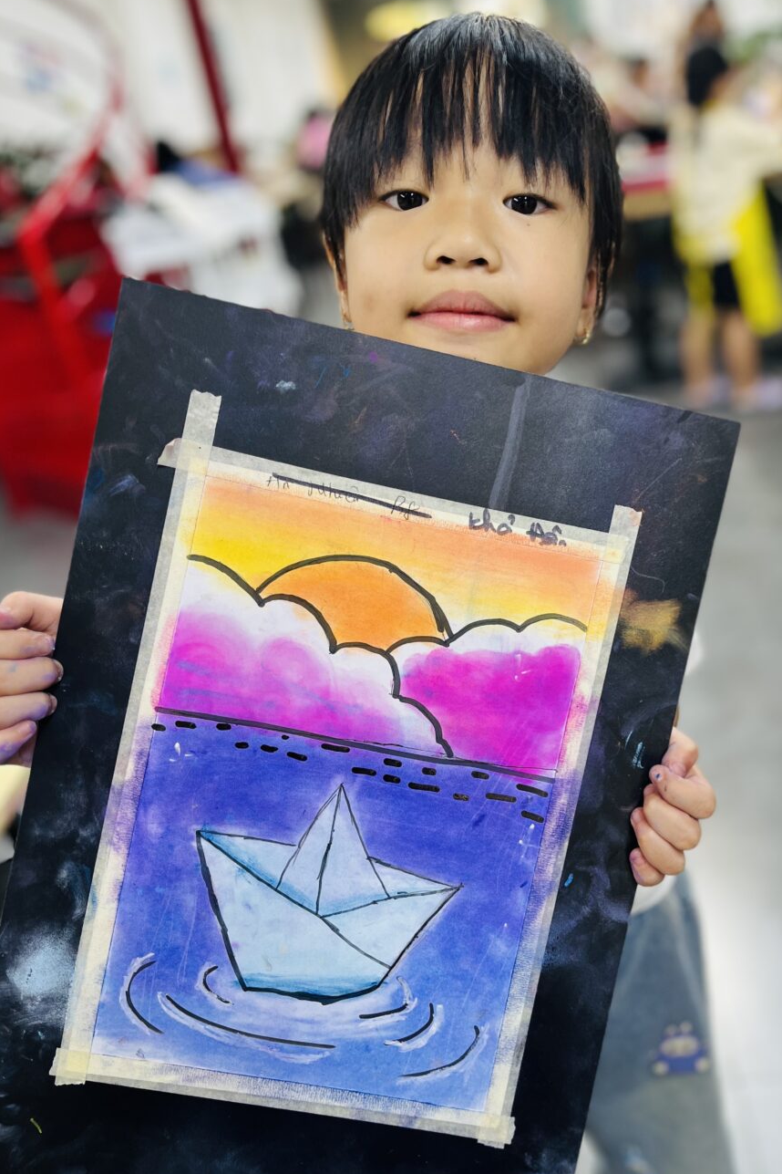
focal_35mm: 28
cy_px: 594
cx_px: 439
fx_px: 912
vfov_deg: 65.5
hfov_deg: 46.3
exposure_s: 1/100
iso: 64
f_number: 1.6
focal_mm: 5.1
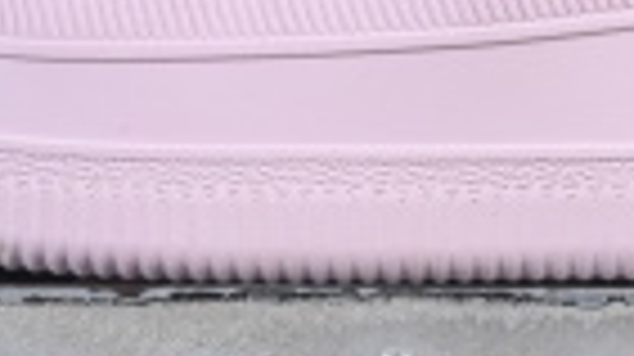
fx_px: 7474
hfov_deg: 4.8
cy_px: -457
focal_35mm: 445
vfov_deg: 2.7
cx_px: 638
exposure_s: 1/80
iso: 160
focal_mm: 50
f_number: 8
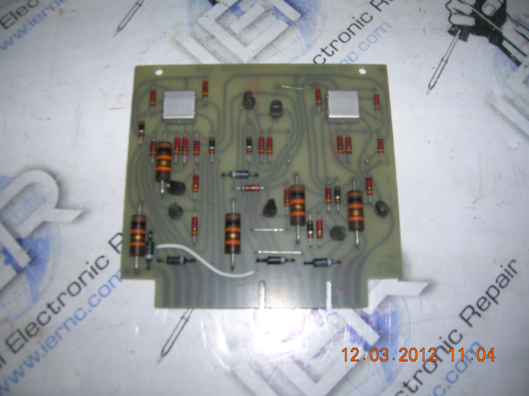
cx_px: 264
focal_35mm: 34
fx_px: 519
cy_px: 198
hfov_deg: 54.0
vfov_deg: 41.7
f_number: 2.9
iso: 50
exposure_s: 1/60.1
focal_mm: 5.7
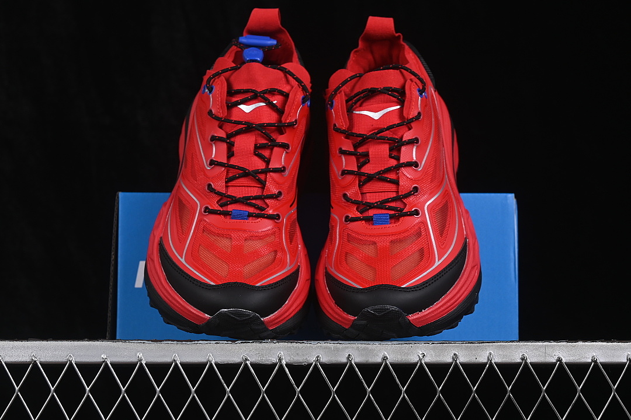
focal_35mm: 75
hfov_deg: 27.0
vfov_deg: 18.2
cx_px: 316
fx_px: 1314
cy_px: 210
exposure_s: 1/80
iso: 160
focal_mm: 50
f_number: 8
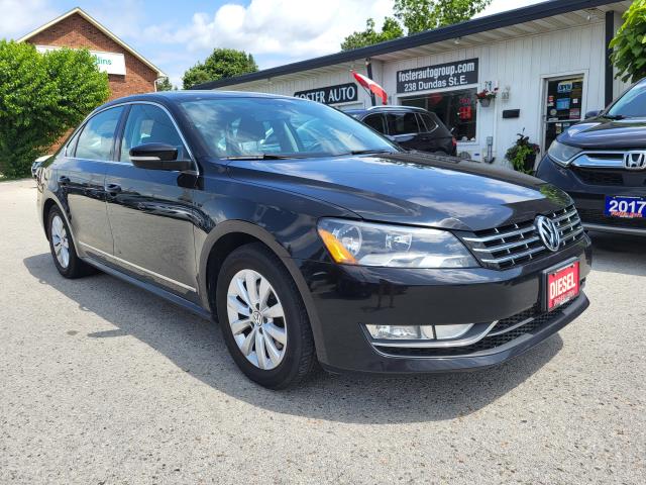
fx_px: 485
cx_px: 323
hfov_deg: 67.3
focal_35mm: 26
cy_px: 242
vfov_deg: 53.1
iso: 40
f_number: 1.8
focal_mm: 5.4
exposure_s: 1/1584
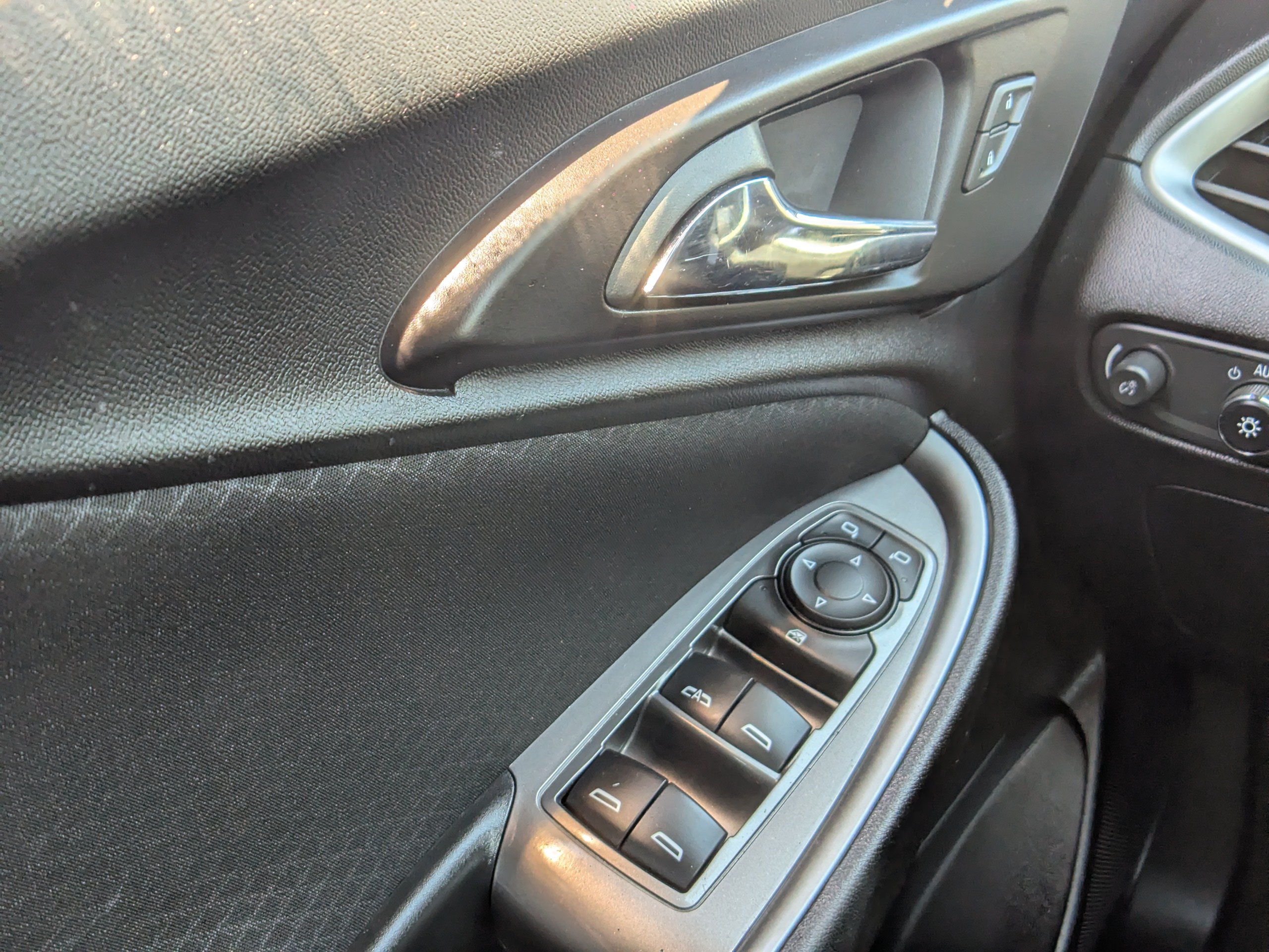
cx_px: 634
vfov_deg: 30.3
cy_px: 476
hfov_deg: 39.7
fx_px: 1760
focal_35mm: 48
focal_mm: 6.81
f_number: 1.85
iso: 153
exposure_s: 1/201
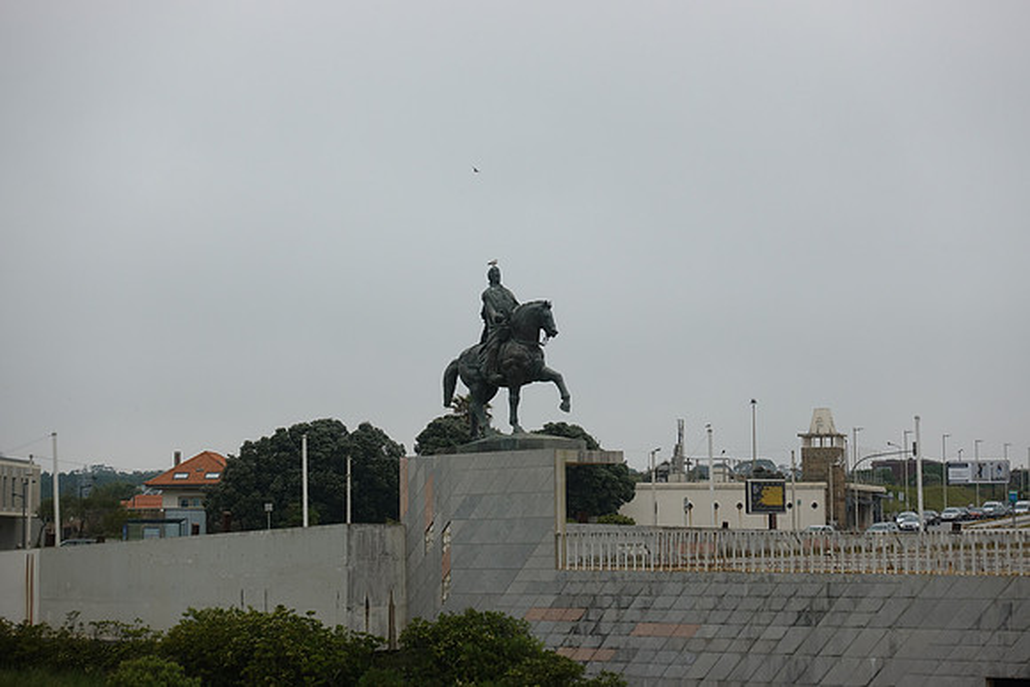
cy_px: 344
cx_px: 515
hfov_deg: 28.8
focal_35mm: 70
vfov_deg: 19.5
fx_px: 2003
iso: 125
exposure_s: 1/100
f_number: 5.6
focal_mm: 25.7
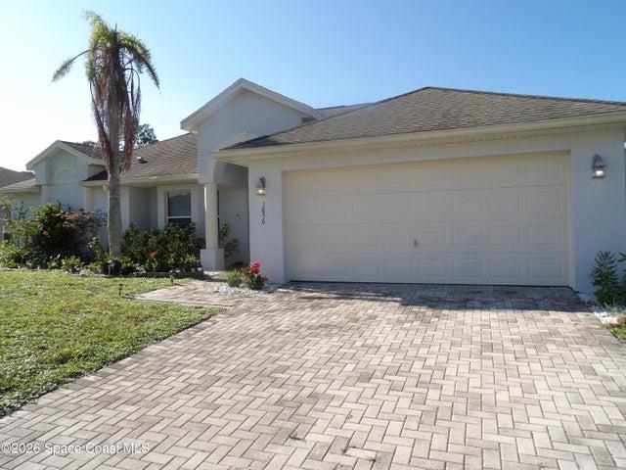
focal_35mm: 24
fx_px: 434
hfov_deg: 71.6
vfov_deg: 56.8
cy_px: 235
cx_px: 313
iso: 100
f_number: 3.2
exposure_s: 1/930
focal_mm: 4.3
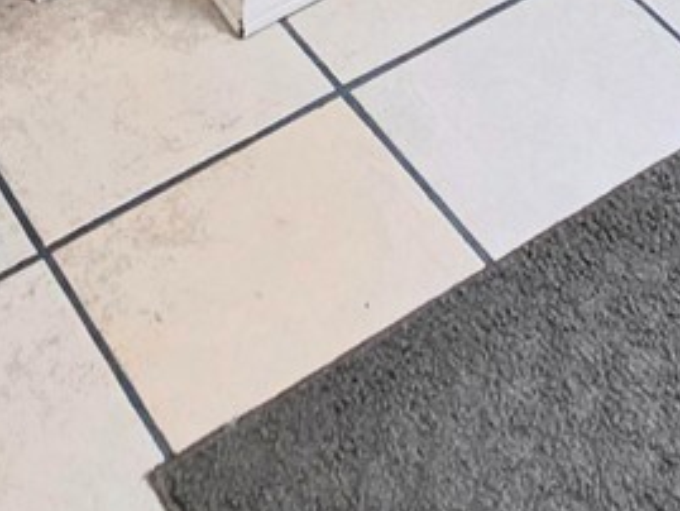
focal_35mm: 99
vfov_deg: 9.5
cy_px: -1237
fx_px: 1946
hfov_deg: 19.8
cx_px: 270
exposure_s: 1/60.2
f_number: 1.9
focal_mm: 2.2
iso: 40
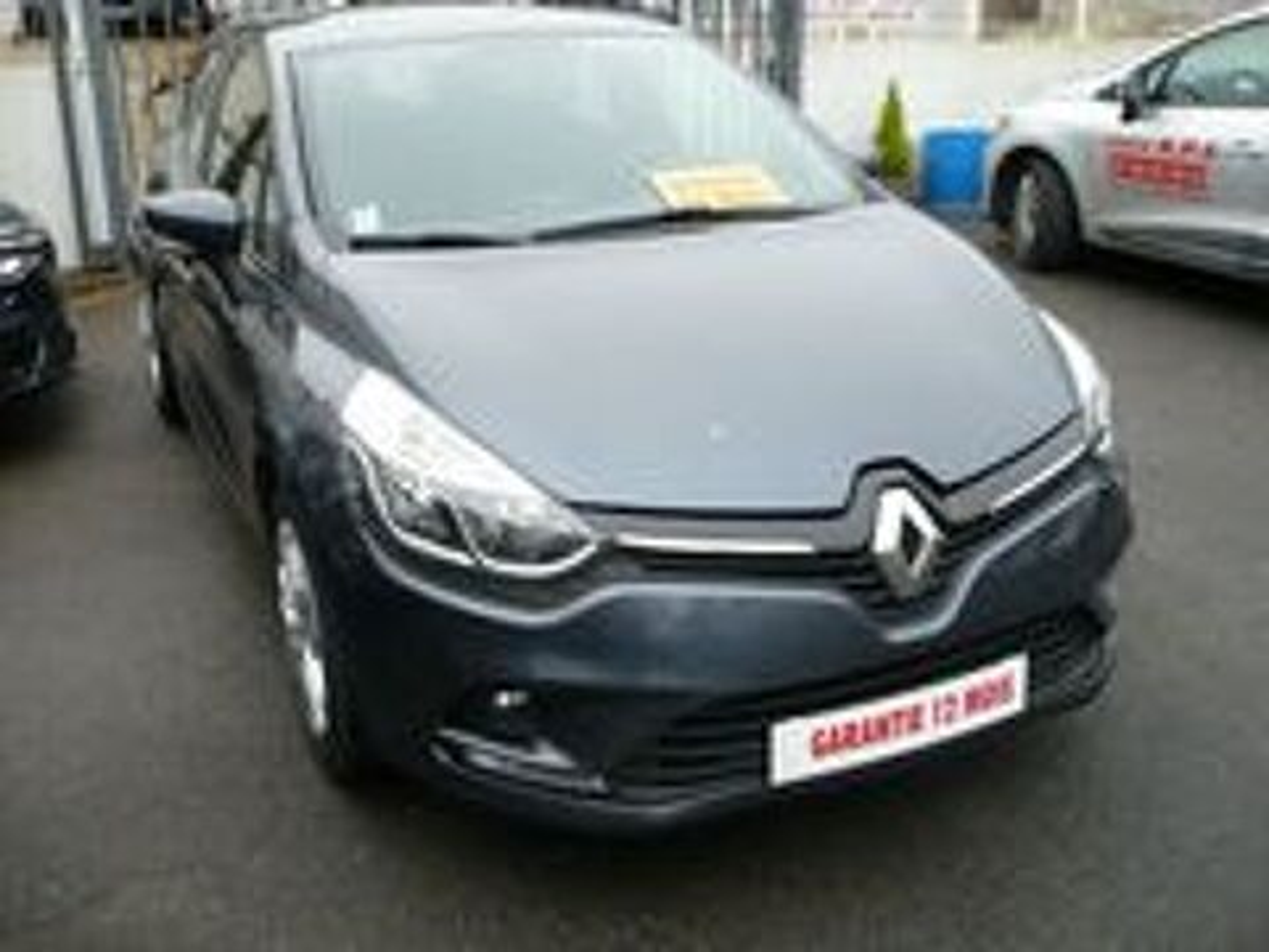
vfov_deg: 40.7
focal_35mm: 35
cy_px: 476
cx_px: 634
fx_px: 1283
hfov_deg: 52.6
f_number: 2.8
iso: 100
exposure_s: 1/250
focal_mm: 5.8
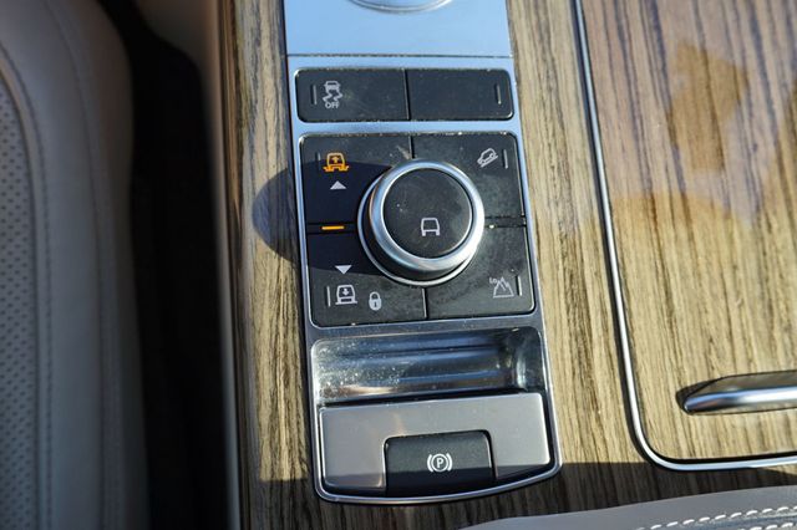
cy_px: 265
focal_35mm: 33
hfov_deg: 57.2
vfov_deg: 39.9
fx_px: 730
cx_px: 398
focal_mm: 22
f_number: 5.6
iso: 100
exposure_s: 1/80
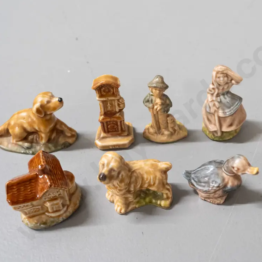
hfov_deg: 30.4
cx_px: 165
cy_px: 129
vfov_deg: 30.6
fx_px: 480
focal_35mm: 56
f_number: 5.6
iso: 3200
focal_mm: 23
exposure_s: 1/50
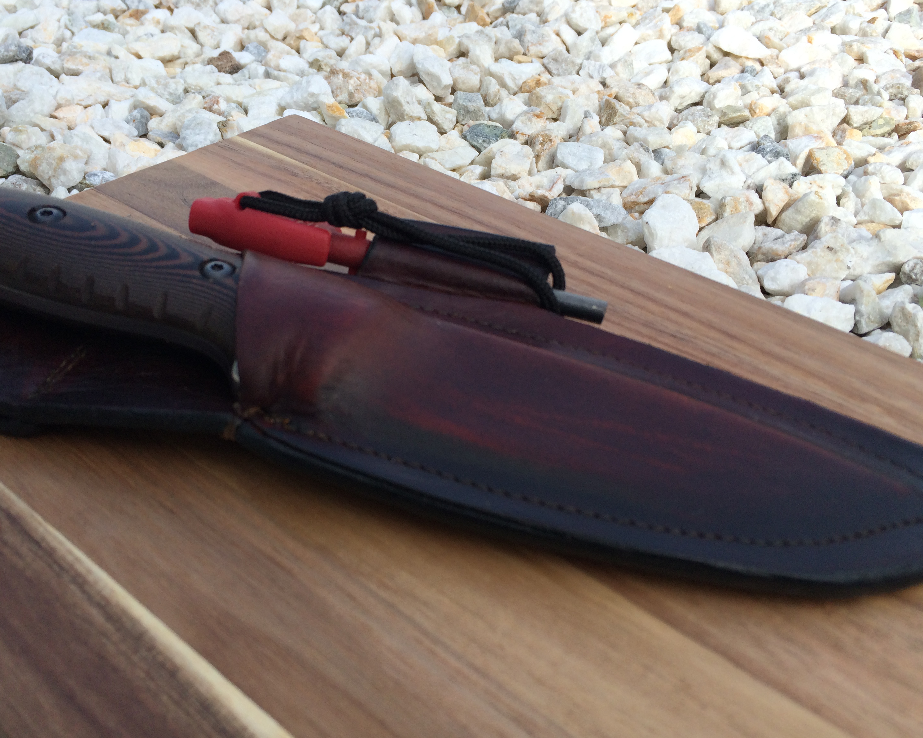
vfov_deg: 47.1
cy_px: 370
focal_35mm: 31
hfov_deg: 57.1
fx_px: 847
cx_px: 423
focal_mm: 4.15
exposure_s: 1/977
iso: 32
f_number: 2.2
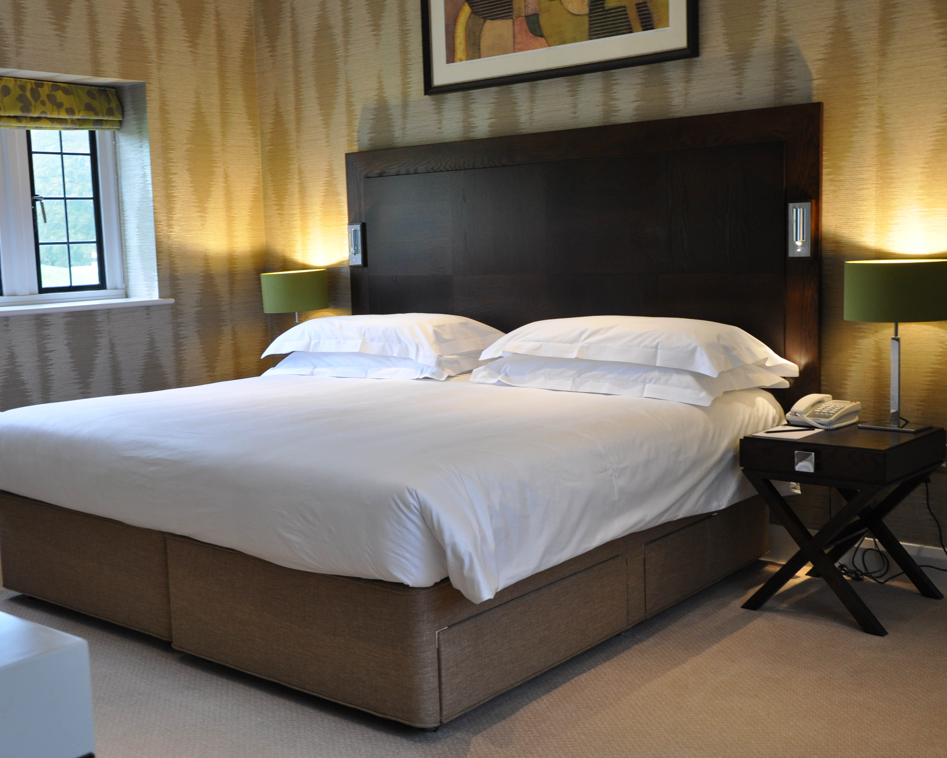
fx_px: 1193
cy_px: 380
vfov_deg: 35.2
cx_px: 421
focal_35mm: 43
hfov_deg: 43.2
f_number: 4.5
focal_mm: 25
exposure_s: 1/20
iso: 400
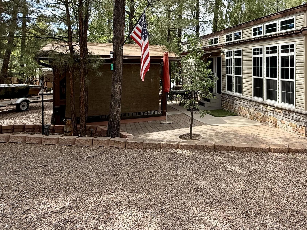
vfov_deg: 53.3
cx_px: 204
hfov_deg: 67.6
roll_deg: -0.7
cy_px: 69
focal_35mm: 25
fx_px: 222
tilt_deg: -1.3
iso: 64
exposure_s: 1/1001
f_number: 2.2
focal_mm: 2.22
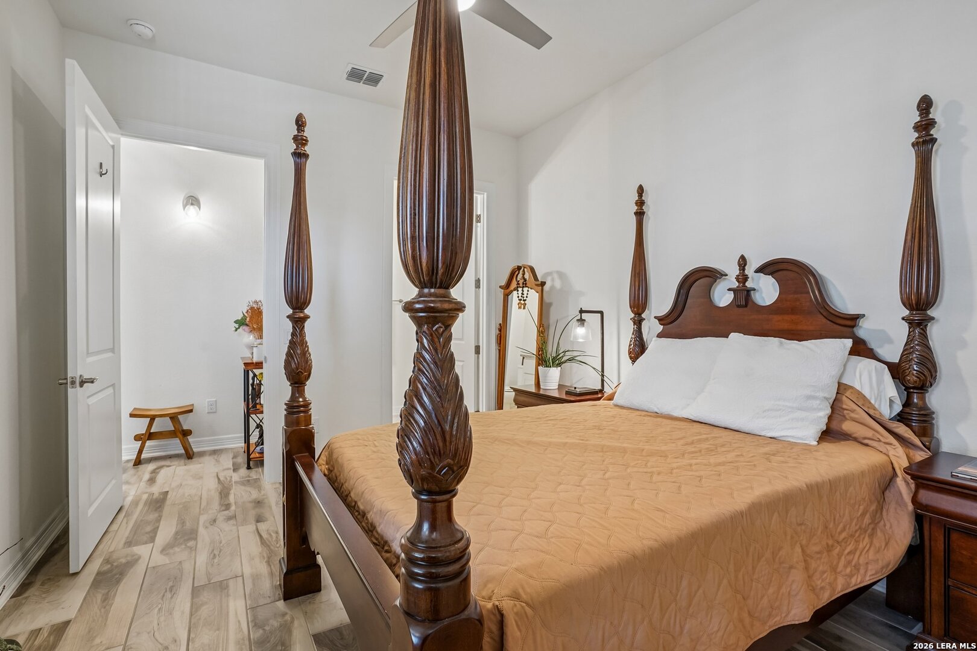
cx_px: 488
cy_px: 326
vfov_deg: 73.7
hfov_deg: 96.7
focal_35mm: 16
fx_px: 434
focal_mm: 16
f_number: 8
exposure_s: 1/6
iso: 400
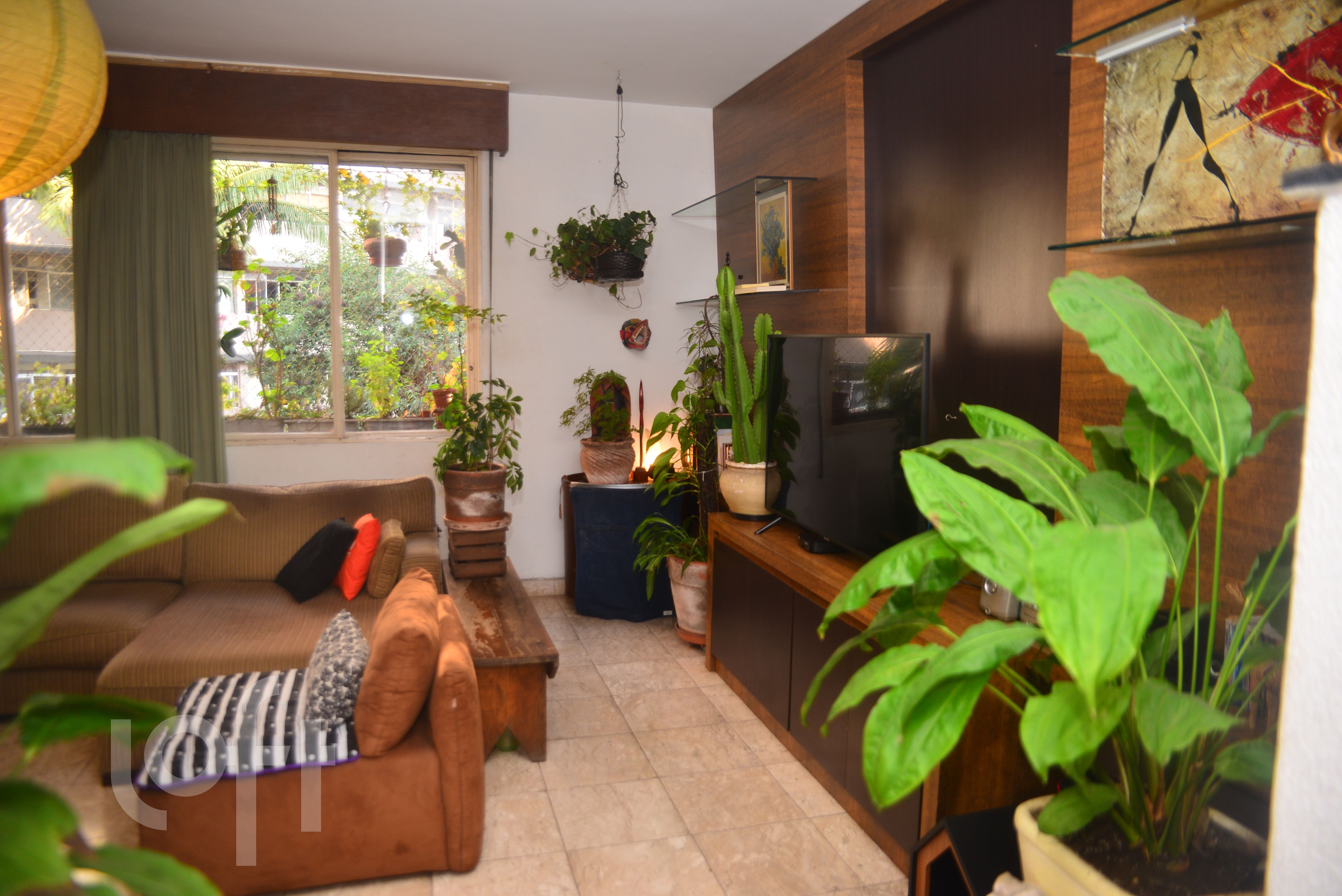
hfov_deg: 58.7
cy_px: 448
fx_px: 1193
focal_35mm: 32
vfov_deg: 41.1
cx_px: 671
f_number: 2.8
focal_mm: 32
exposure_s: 1/200
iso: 320
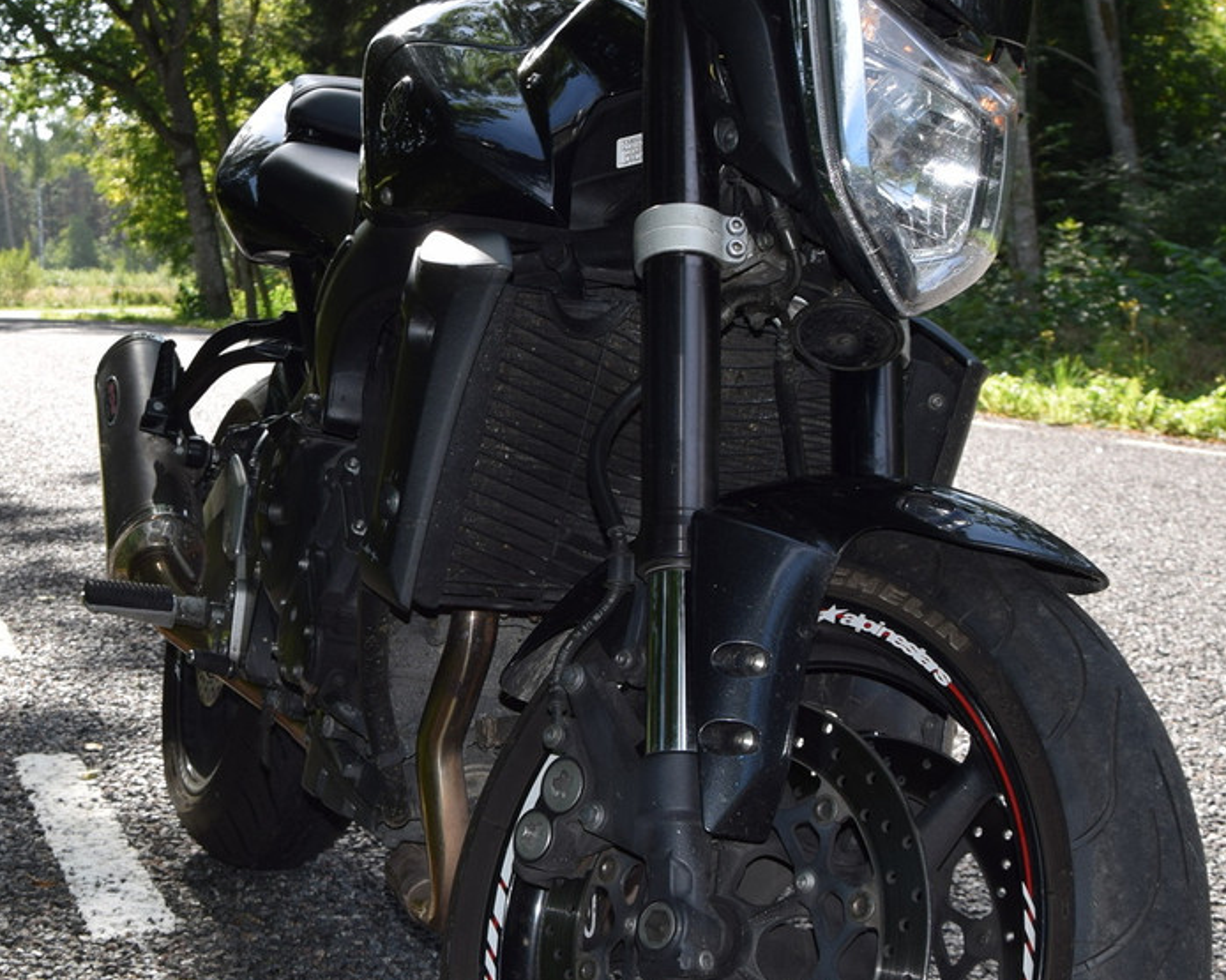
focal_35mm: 68
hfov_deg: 27.7
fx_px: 2470
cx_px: 435
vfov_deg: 22.5
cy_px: 493
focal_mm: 21
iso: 100
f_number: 5.6
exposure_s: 1/125
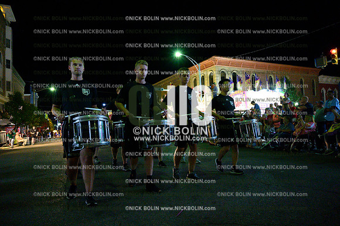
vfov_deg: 53.1
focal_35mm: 24
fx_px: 227
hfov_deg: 73.8
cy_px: 113
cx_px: 170
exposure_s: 1/400
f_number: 4
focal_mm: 24
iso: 32000
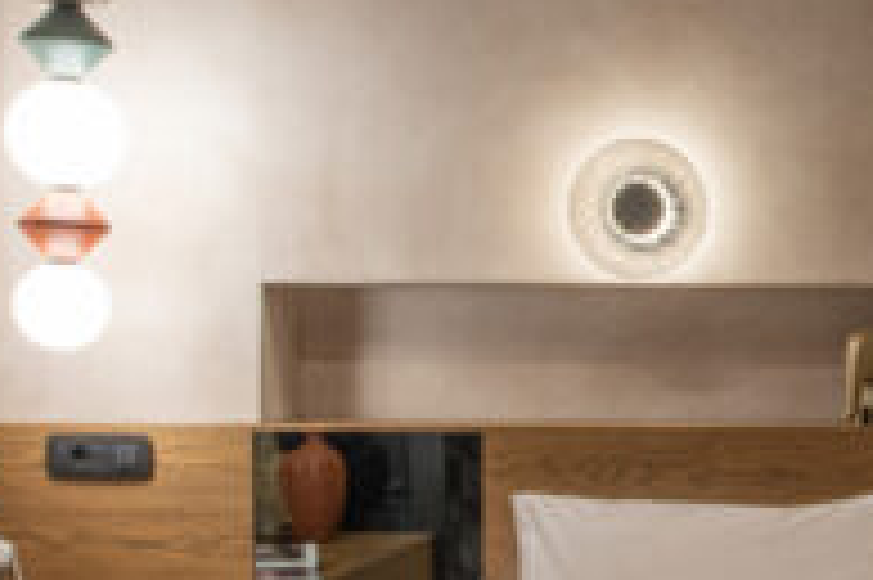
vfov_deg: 19.9
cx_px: 958
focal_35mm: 68
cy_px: 378
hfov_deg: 27.2
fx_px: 1648
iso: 200
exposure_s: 1/3
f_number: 11
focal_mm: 22
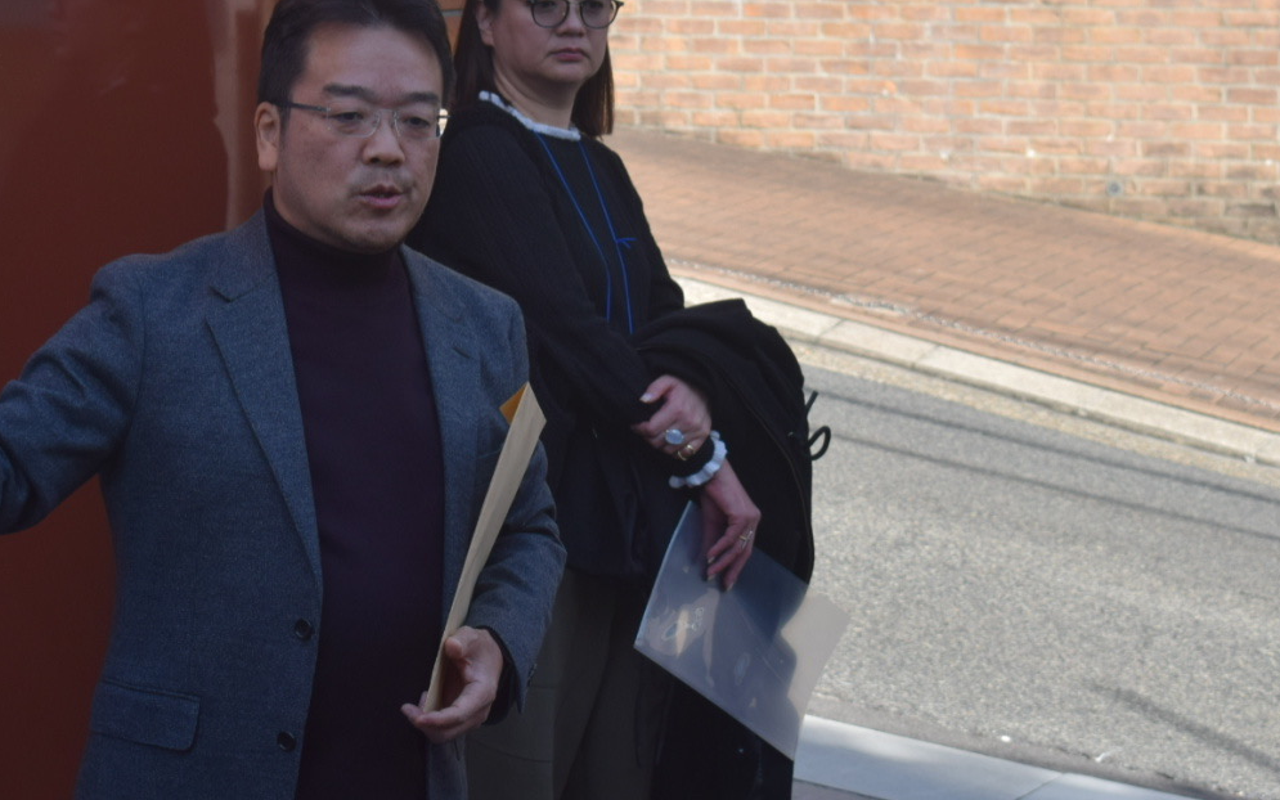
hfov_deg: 15.2
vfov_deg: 9.6
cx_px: 437
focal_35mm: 137
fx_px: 4773
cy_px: 198
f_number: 8
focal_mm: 55
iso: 220
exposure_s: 1/250
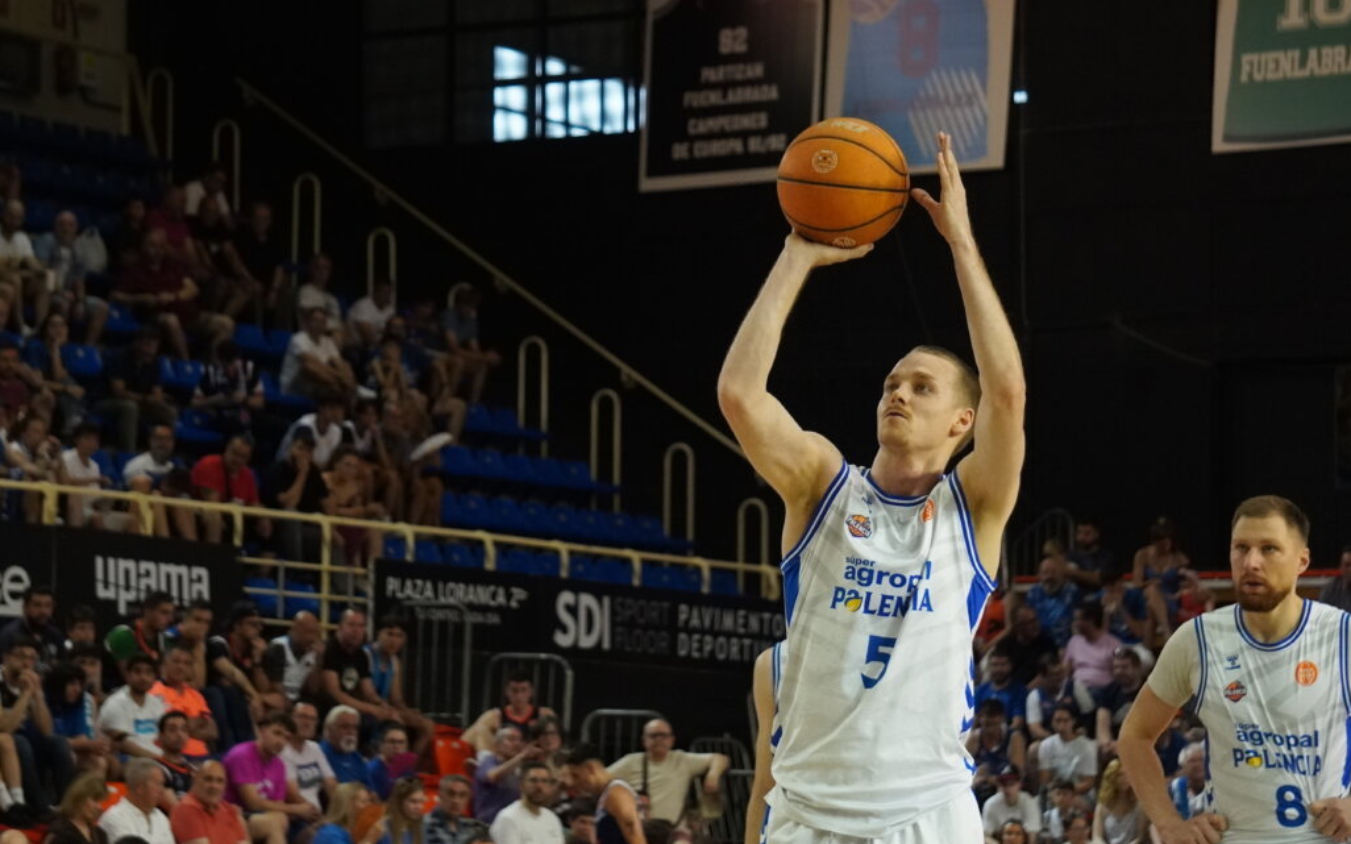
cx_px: 714
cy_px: 425
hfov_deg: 14.4
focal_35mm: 145
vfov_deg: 9.0
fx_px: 5338
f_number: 5
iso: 6400
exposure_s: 1/1250
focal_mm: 76
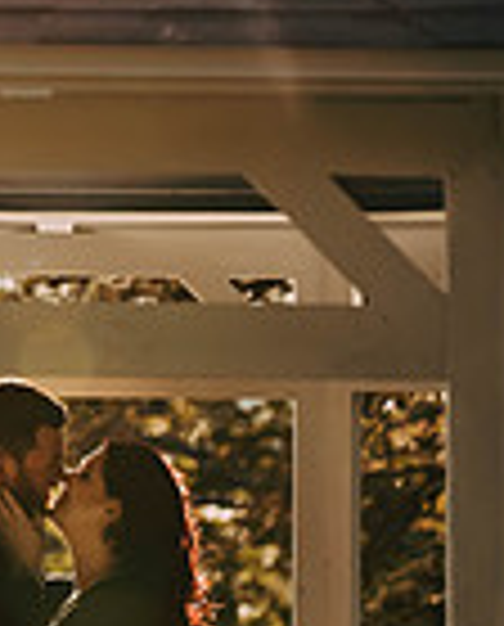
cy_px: 117
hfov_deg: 7.3
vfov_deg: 9.1
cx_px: 18
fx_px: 3936
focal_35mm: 212
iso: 400
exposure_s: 1/4000
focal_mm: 70
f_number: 2.8
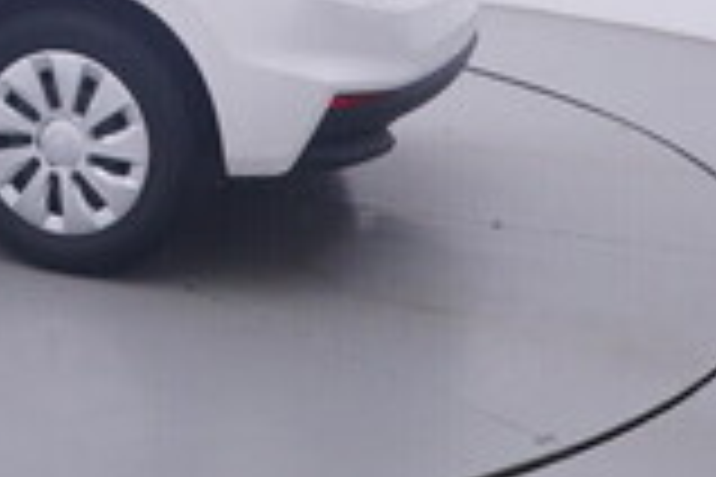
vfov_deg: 16.5
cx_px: -133
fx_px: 1546
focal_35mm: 78
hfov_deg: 23.9
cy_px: -169
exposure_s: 1/80
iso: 200
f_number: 5
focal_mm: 15
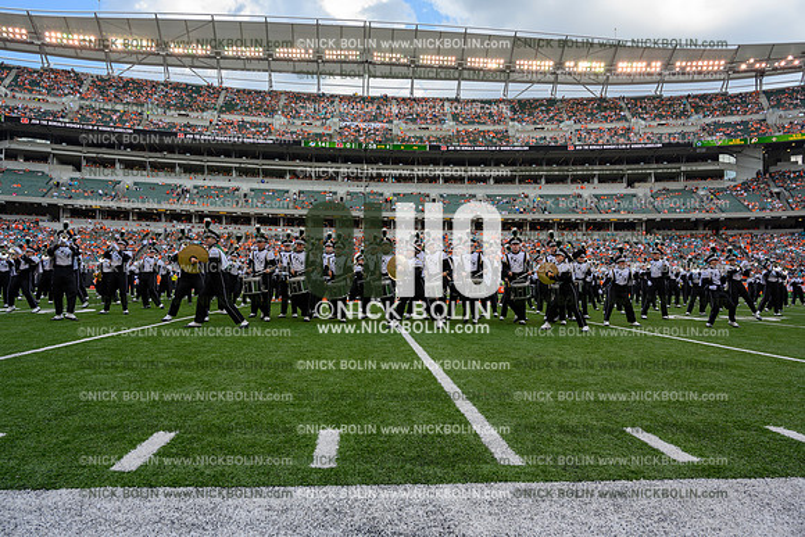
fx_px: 537
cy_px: 268
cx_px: 402
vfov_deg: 53.2
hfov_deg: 73.7
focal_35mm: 24
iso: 80
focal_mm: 24
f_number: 7.1
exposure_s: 1/100
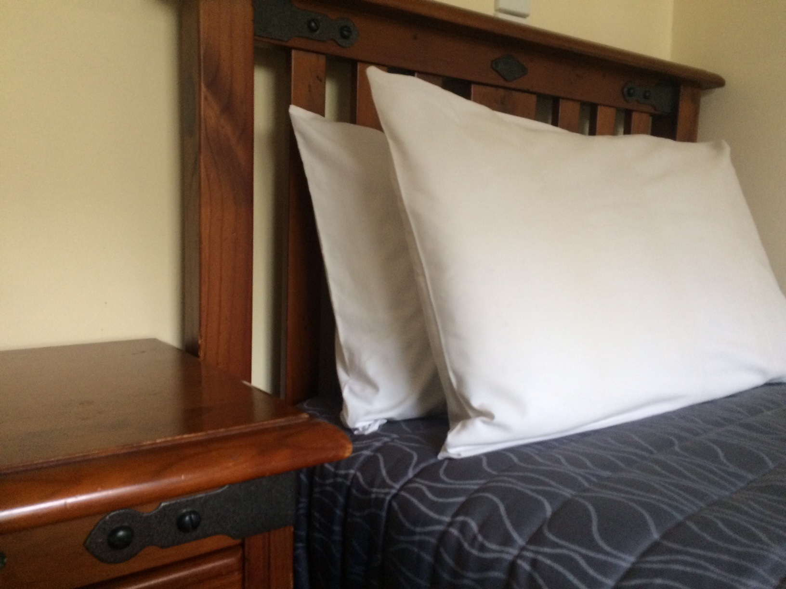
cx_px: 393
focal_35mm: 29
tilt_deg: -7.0
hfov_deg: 61.7
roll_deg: -0.2
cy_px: 294
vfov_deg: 48.2
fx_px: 658
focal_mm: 4.15
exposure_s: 1/33
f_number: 2.2
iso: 250
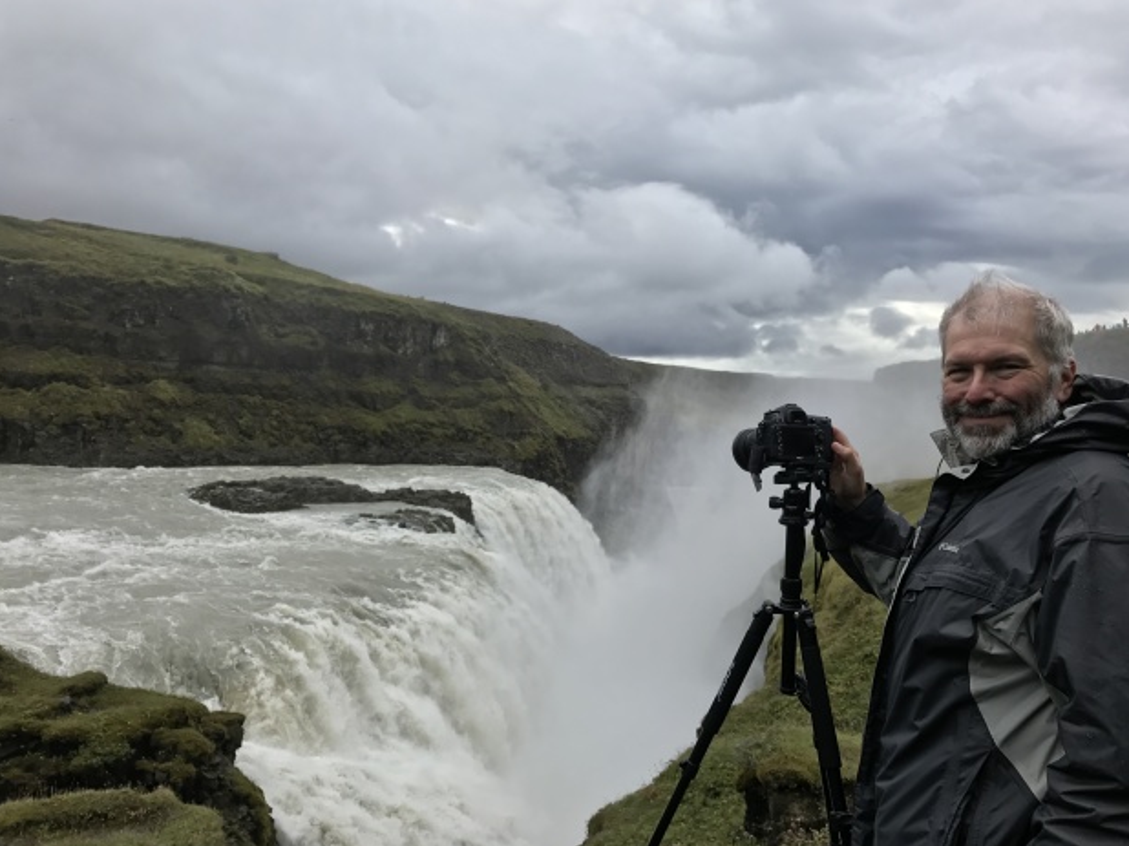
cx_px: 574
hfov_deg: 61.7
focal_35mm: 29
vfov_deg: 48.2
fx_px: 945
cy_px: 424
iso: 20
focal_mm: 3.99
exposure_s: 1/870
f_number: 1.8
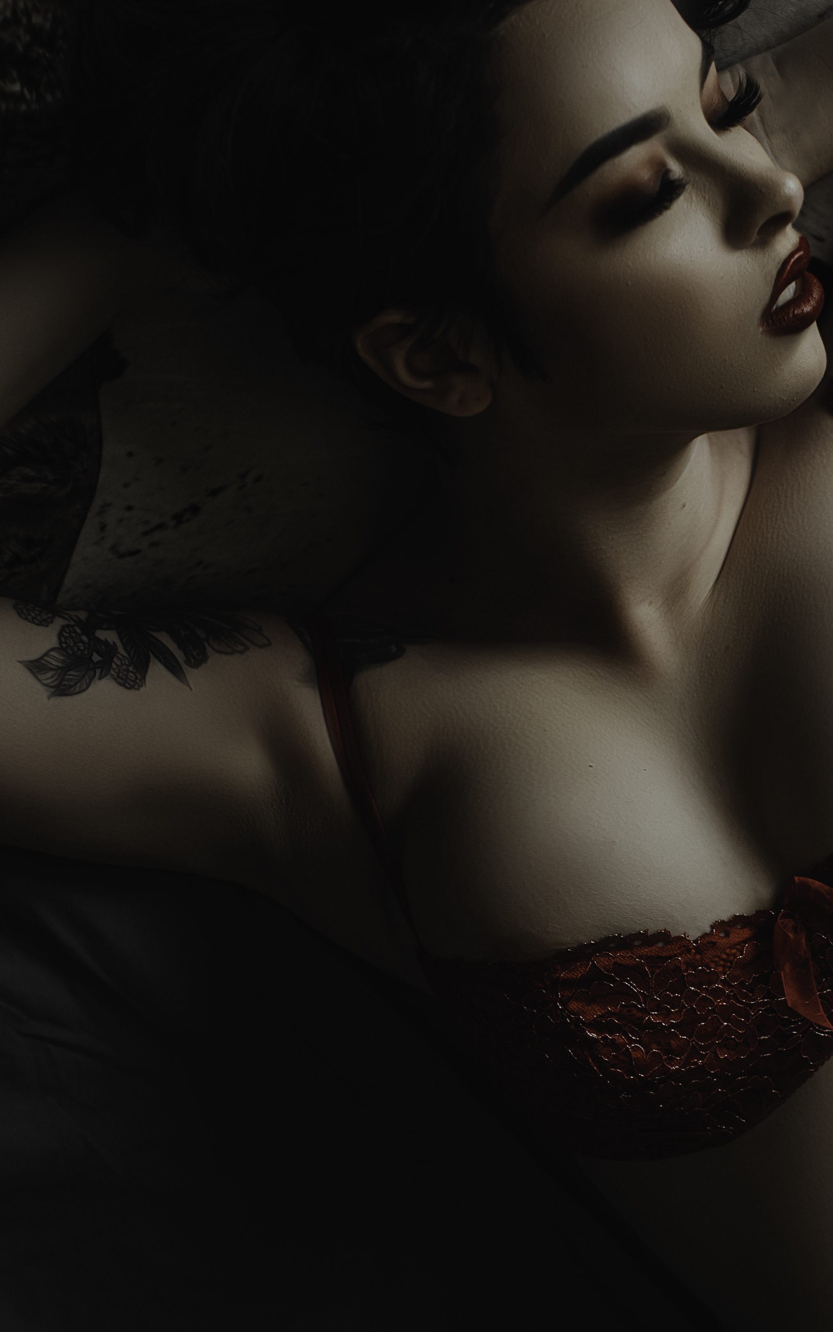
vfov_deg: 22.0
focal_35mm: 94
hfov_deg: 13.8
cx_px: 651
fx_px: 3415
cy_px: 866
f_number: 2.8
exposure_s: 1/400
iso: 160
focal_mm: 50
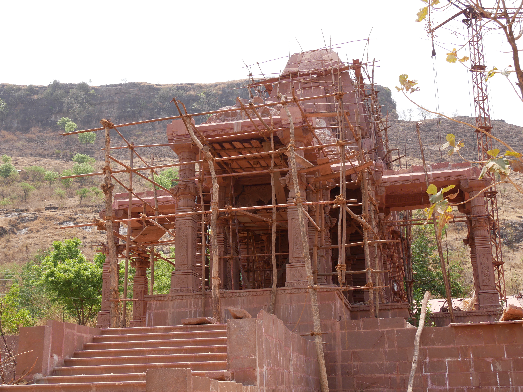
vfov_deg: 30.3
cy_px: 196
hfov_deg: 39.6
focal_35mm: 48
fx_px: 726
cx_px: 262
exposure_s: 1/250
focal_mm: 24
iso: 200
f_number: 6.3
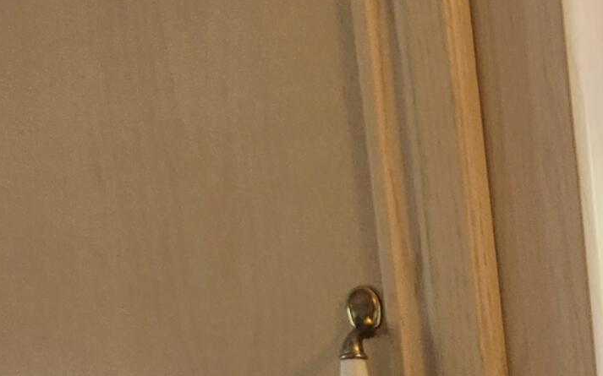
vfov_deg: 10.5
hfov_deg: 14.5
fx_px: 1906
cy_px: 726
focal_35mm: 116
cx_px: 1250
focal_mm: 5.4
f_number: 1.8
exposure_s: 1/120
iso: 160
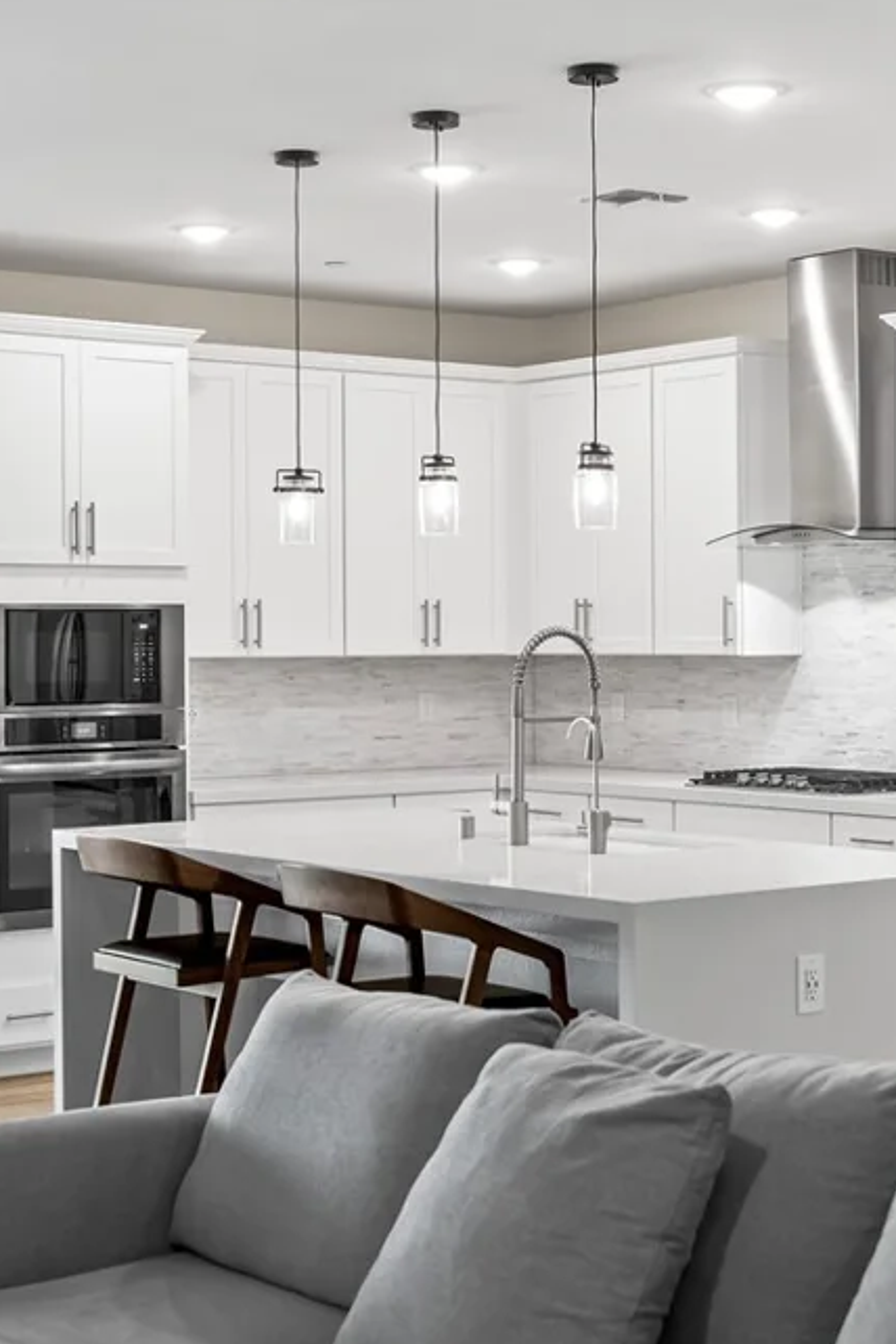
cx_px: 525
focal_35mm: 67
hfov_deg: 20.3
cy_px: 658
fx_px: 2501
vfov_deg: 30.1
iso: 400
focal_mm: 28
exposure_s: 1/13
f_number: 3.2
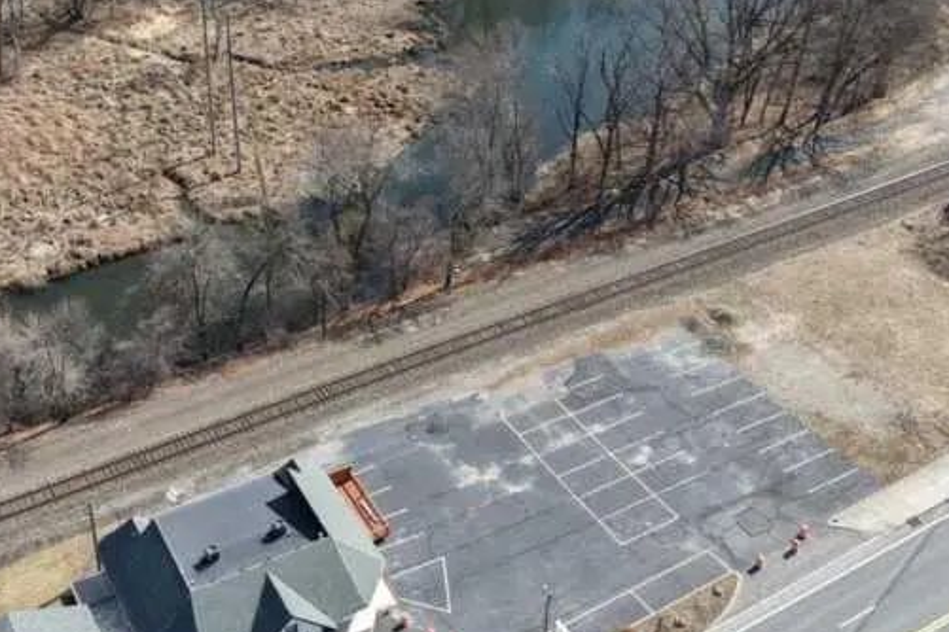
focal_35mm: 51
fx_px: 1344
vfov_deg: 26.4
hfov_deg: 38.7
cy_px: 235
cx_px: 373
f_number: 1.8
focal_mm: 8.67
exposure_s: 1/2000
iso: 130
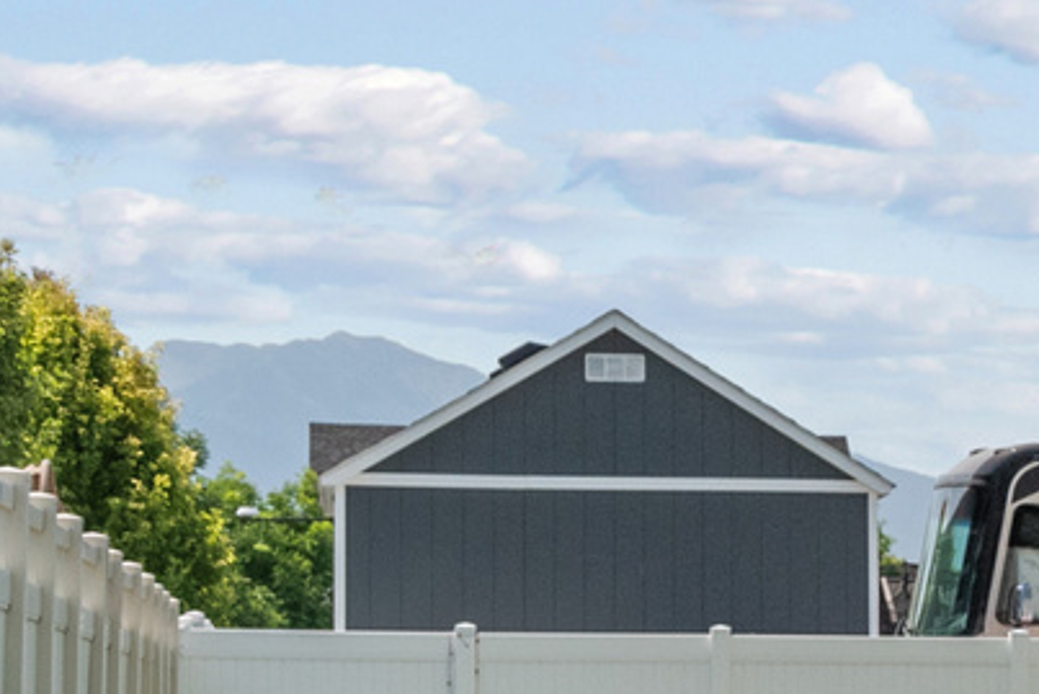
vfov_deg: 10.5
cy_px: 626
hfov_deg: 12.2
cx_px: 2583
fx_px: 3740
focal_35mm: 130
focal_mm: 25.5
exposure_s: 1/1000
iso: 1600
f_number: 8
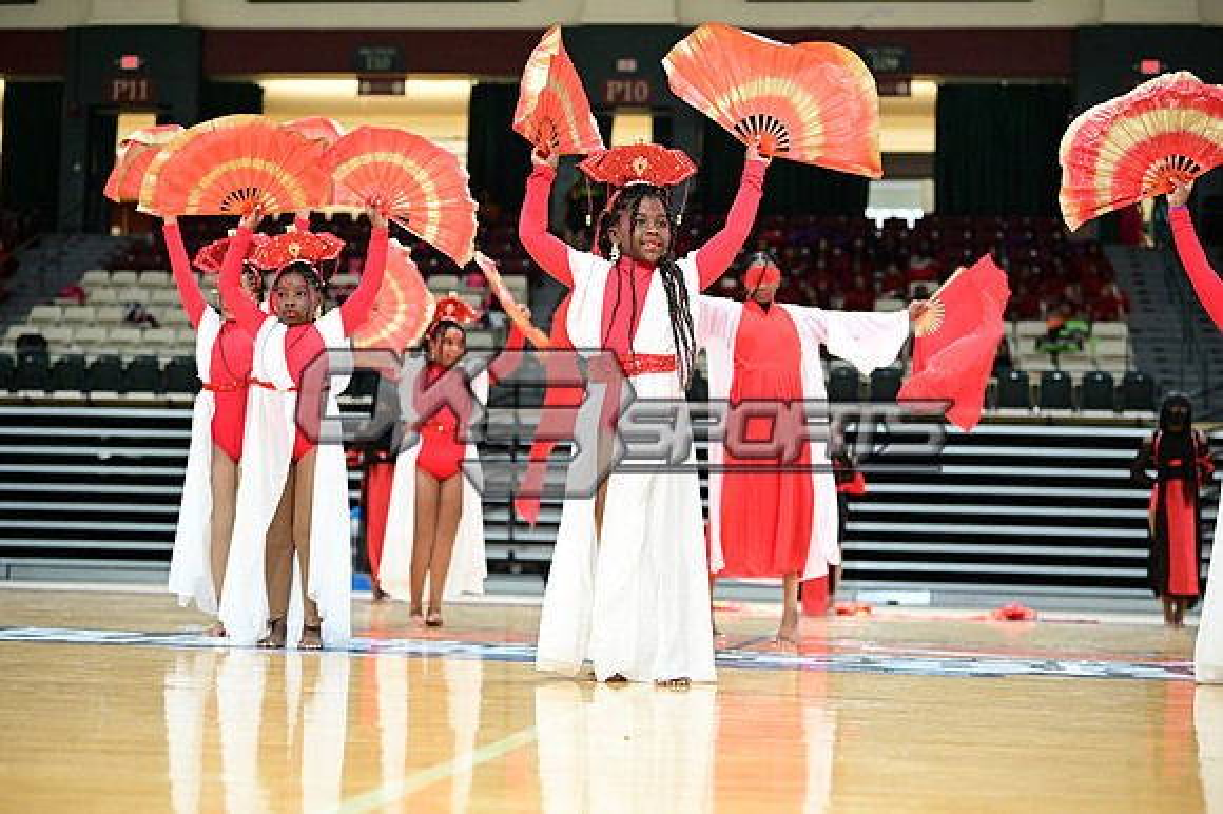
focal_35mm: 70
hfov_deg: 28.9
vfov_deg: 19.4
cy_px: 407
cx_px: 612
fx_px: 2377
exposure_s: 1/1000
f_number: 3.2
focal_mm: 70
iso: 6400
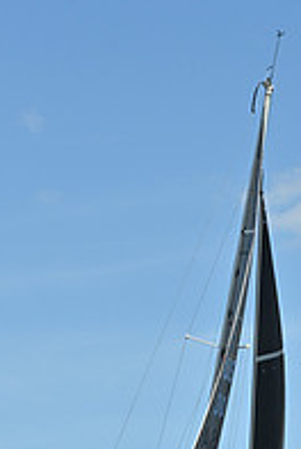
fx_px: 2574
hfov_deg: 6.7
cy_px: 428
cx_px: 177
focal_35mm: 206
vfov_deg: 9.9
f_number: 6.3
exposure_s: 1/1250
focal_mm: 70
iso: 250
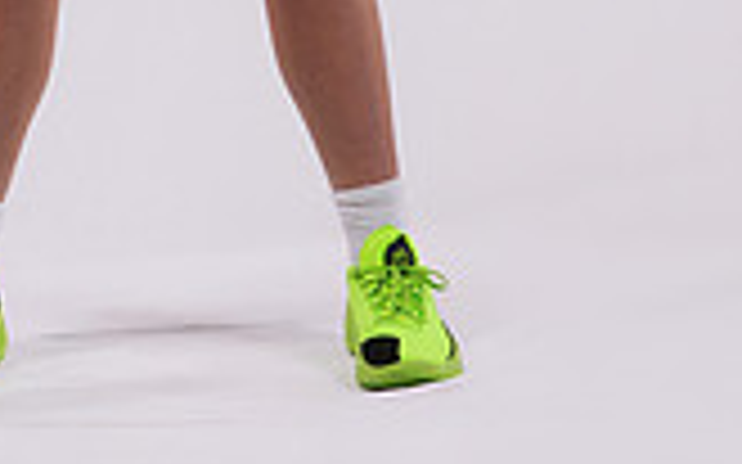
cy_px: -541
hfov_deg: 10.5
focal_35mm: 200
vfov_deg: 6.3
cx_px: 139
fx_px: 4043
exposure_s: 1/125
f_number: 11
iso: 160
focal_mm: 72
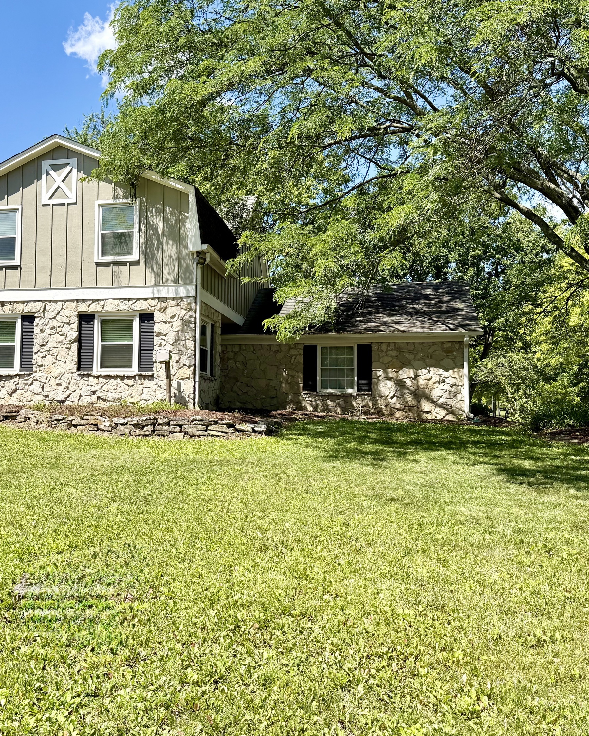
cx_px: 184
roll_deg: -0.9
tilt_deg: +4.3
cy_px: 367
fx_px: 697
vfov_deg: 55.7
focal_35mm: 32
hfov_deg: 44.9
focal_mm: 6.76
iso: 80
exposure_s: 1/3425
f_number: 1.78
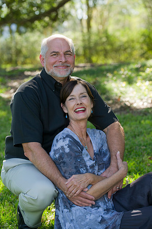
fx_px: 698
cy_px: 114
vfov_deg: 18.6
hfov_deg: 12.4
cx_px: 76
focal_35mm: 110
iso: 250
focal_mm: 110
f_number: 4
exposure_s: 1/160
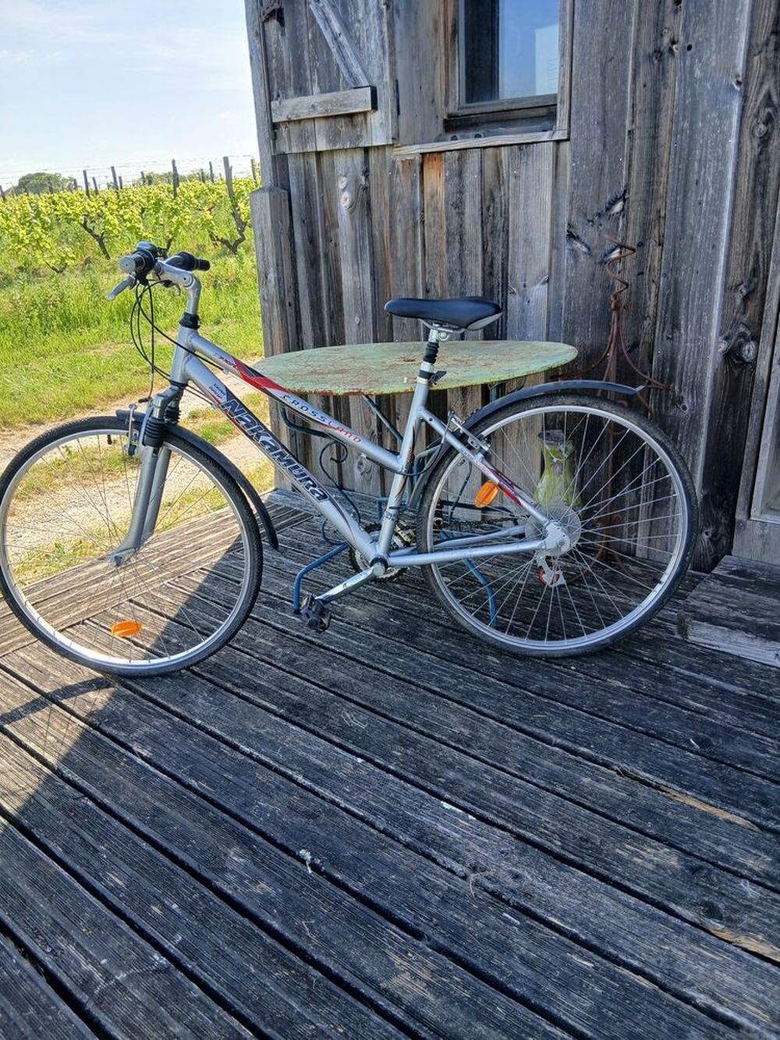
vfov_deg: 67.3
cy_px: 520
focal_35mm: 26
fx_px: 781
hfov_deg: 53.1
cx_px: 390
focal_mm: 3.98
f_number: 1.8
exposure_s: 1/100
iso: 20
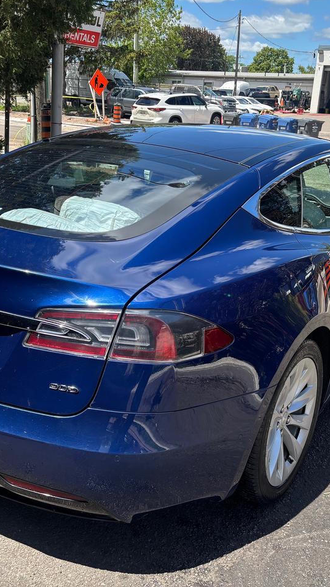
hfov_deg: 31.2
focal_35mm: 38
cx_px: 155
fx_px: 591
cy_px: 292
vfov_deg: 52.8
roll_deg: -4.0
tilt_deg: -15.9
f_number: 1.6
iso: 50
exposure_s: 1/1344
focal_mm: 5.96
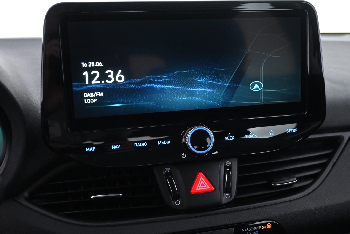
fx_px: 365
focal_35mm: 38
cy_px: 117
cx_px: 175
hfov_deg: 51.3
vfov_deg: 35.5
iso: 3600
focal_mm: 25
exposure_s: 1/40
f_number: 4.2
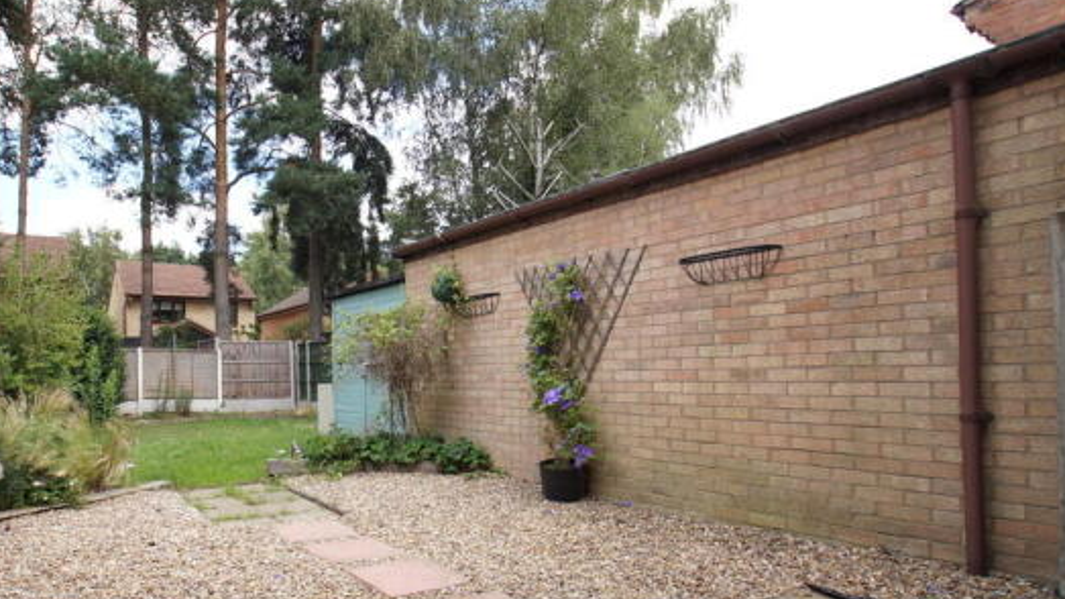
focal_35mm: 22
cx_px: 422
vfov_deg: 51.5
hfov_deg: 81.0
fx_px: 611
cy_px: 384
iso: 125
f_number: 6.3
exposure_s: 1/60
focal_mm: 11
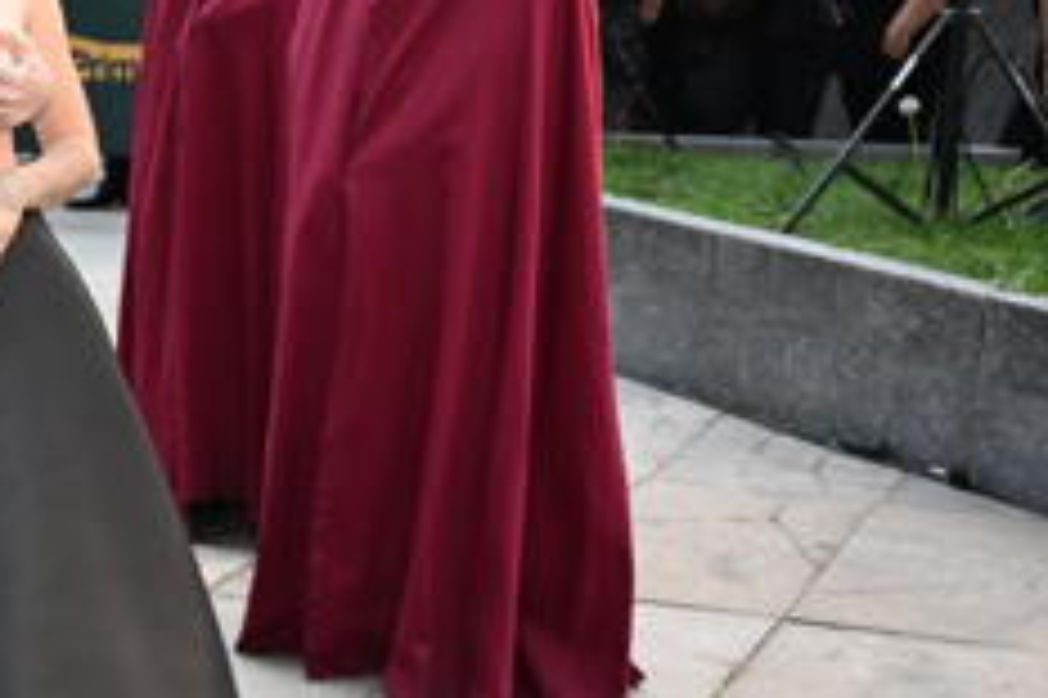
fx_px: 2719
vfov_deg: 14.6
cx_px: -346
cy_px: 333
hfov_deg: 19.9
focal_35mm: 93
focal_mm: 31.5
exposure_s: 1/250
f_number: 4.5
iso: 2000
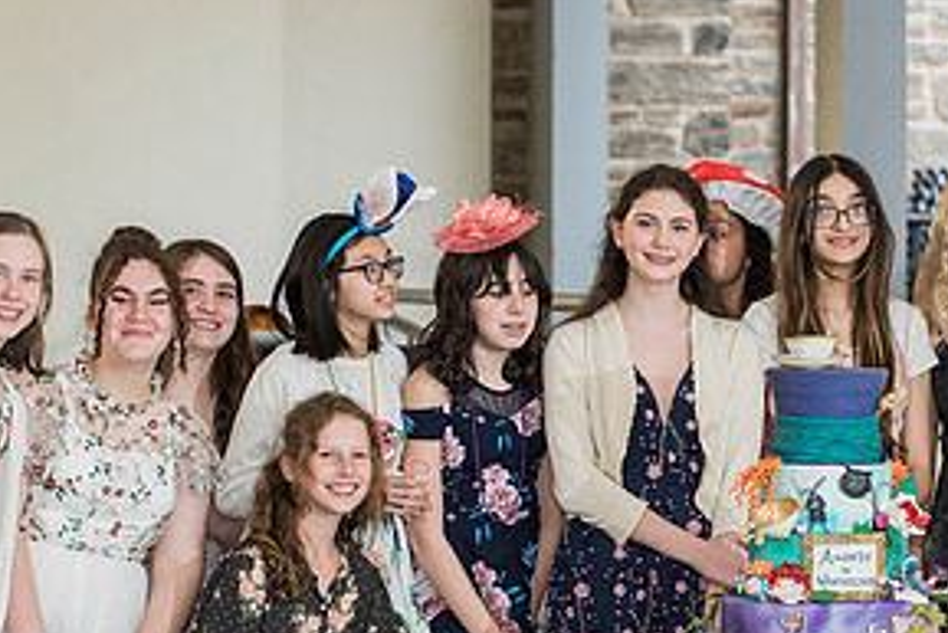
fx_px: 5612
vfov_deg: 6.5
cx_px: 605
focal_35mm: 213
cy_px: 489
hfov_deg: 9.7
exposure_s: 1/160
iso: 1000
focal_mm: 102
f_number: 4
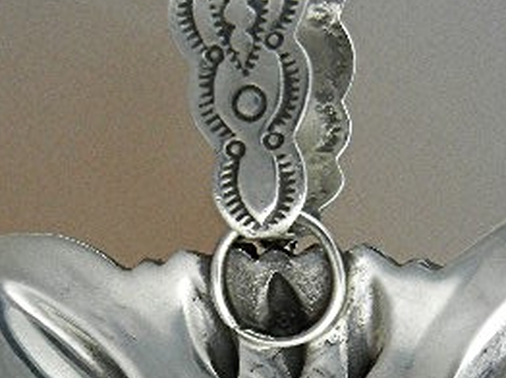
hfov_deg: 17.9
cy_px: 453
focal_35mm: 110
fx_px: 1606
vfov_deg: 13.1
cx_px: 292
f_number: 3.8
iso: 400
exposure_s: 1/31.5
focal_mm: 8.1
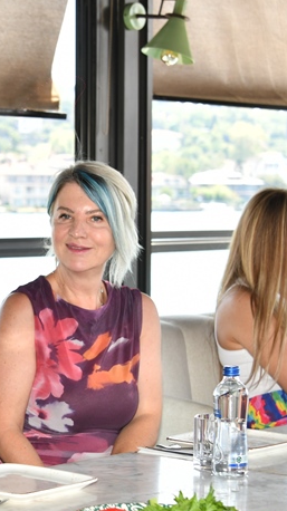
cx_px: -64
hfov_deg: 10.9
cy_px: 272
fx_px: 1477
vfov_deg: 19.6
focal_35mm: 109
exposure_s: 1/200
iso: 640
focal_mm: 62
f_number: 5.6
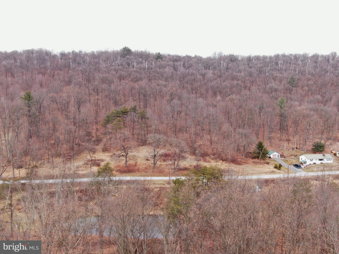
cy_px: 127
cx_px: 170
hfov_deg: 49.0
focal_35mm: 38
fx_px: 372
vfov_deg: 37.7
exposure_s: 1/100
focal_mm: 6.48
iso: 100
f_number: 3.4
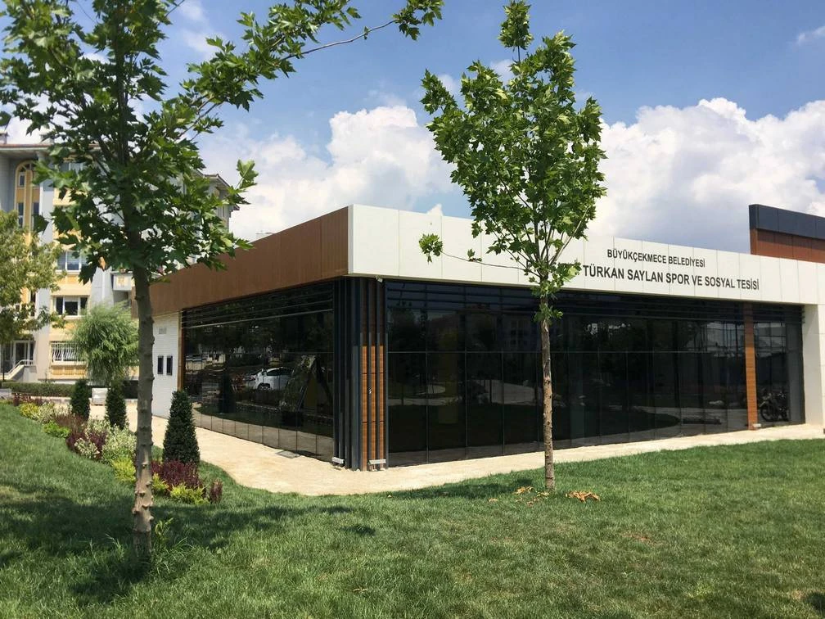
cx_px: 412
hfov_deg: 61.7
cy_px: 310
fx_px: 691
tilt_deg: +6.3
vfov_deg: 48.2
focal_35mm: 29
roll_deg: +0.7
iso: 25
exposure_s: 1/2024
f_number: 2.2
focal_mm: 4.15
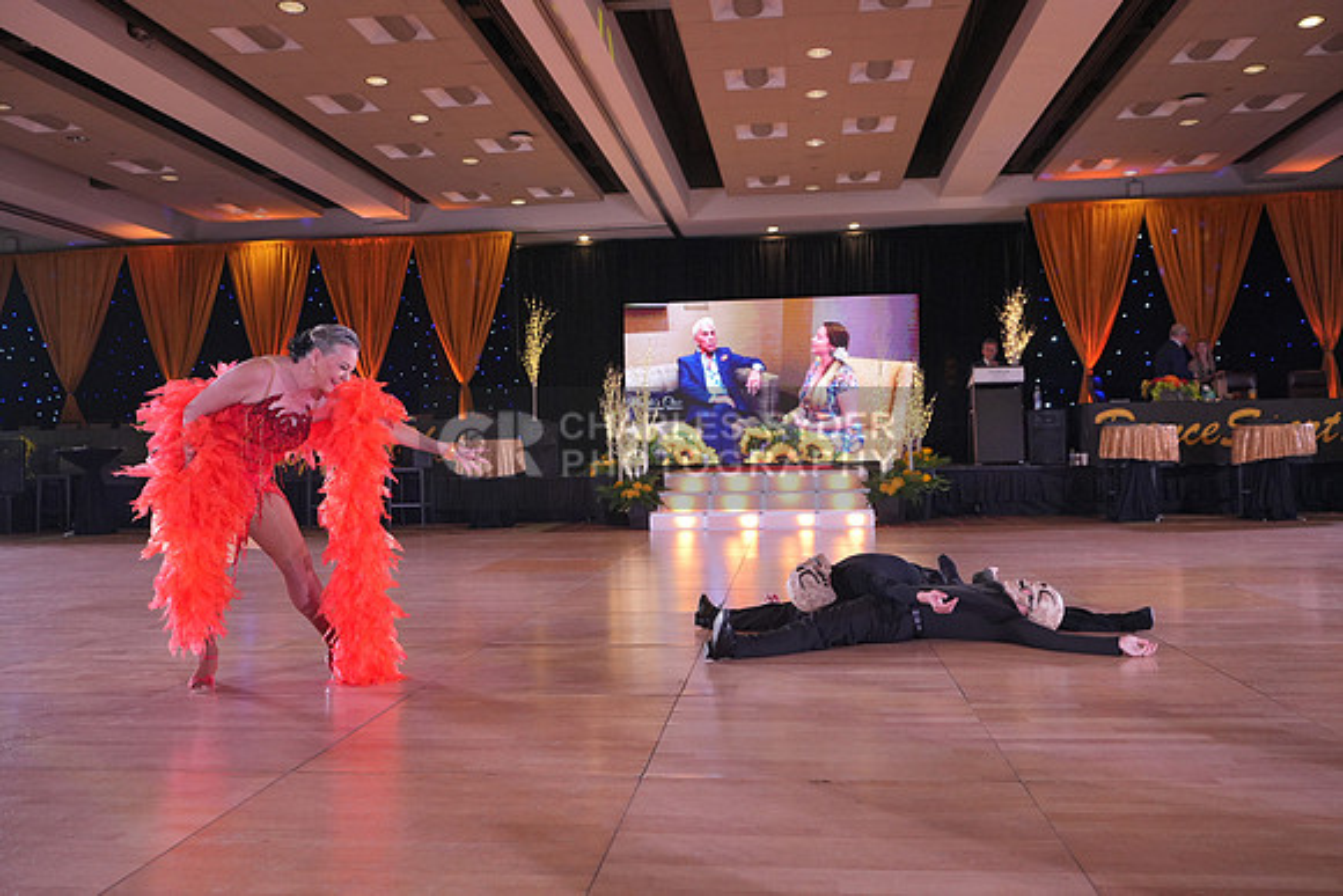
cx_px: 672
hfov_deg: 61.9
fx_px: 1119
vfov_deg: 43.6
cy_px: 448
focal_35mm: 30
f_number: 4
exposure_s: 1/400
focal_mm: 30
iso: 2000
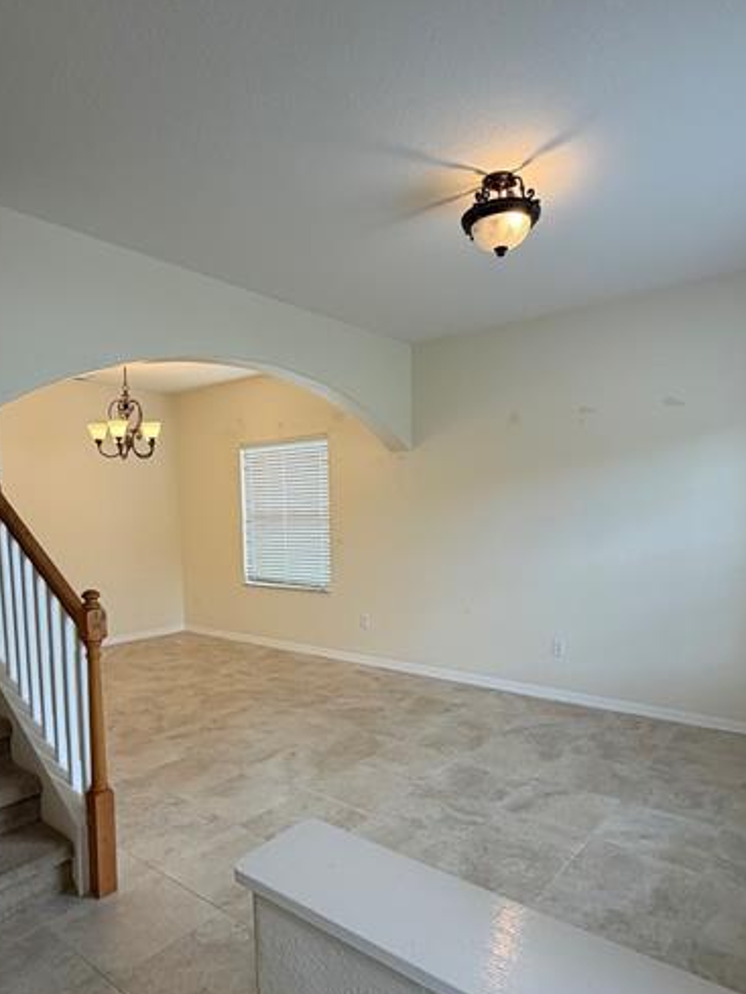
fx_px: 632
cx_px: 360
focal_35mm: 22
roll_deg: +2.5
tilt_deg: -4.1
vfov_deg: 76.0
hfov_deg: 61.1
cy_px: 565
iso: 160
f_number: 2.2
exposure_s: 1/120
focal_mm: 2.22
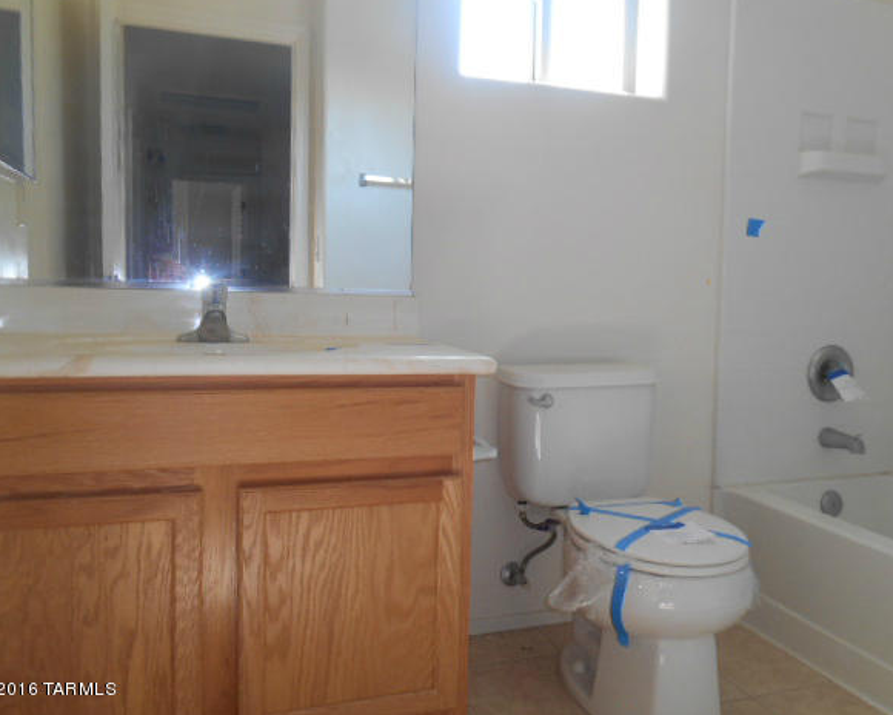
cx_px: 465
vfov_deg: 51.5
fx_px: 740
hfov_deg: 62.2
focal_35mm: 28
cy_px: 350
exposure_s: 1/30
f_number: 3.4
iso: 100
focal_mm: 4.7
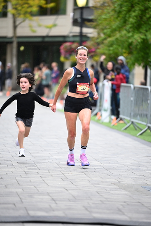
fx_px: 1257
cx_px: 76
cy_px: 113
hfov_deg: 6.9
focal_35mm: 200
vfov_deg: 10.3
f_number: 2.8
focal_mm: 200
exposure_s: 1/1600
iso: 1250
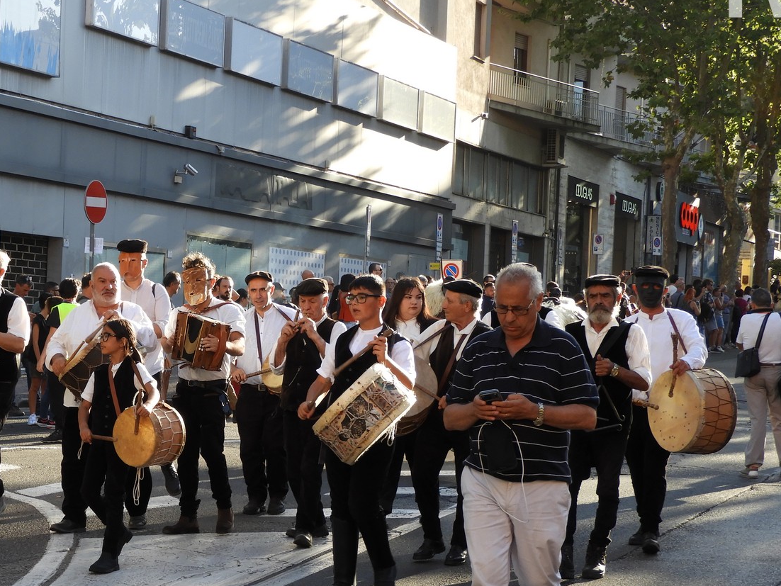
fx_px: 2212
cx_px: 183
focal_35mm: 98
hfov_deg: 19.9
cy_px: 419
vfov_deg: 15.0
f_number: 4.2
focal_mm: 10.7
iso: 100
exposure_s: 1/160
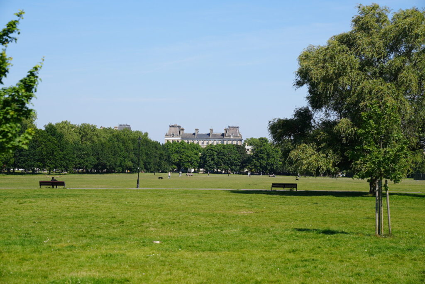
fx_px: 827
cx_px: 212
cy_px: 142
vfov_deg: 19.5
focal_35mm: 70
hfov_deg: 28.8
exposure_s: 1/400
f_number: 5
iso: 80
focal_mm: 70
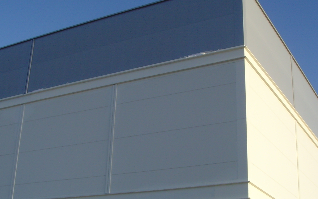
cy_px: 125
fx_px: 520
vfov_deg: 21.6
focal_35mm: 60
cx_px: 160
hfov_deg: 34.0
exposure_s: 1/250
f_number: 6.3
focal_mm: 6.6
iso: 80
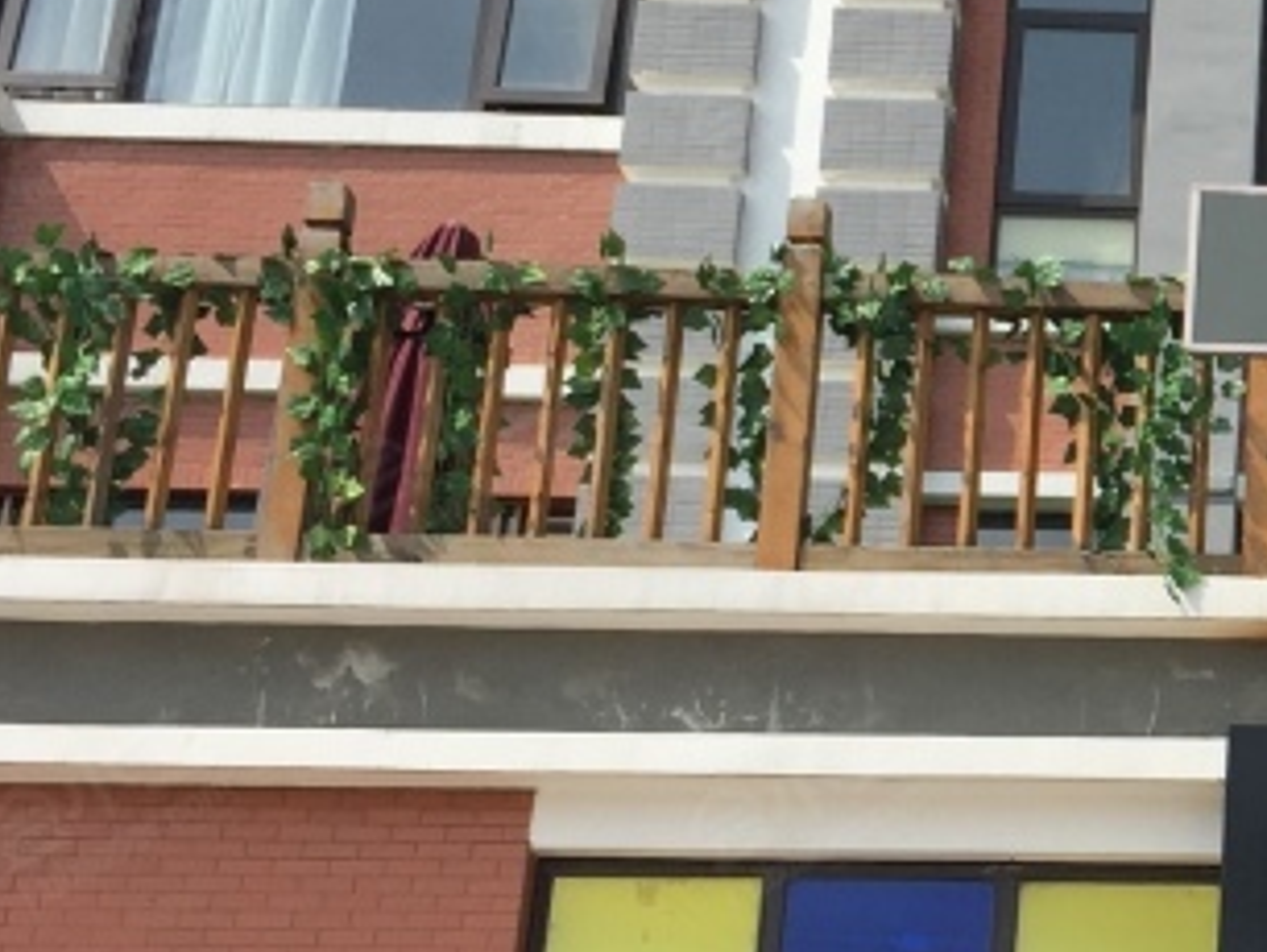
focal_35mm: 97
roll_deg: -0.9
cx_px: 1702
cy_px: 464
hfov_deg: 18.6
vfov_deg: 15.3
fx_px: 3553
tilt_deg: +22.6
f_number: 2.2
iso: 32
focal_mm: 4.15
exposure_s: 1/1799
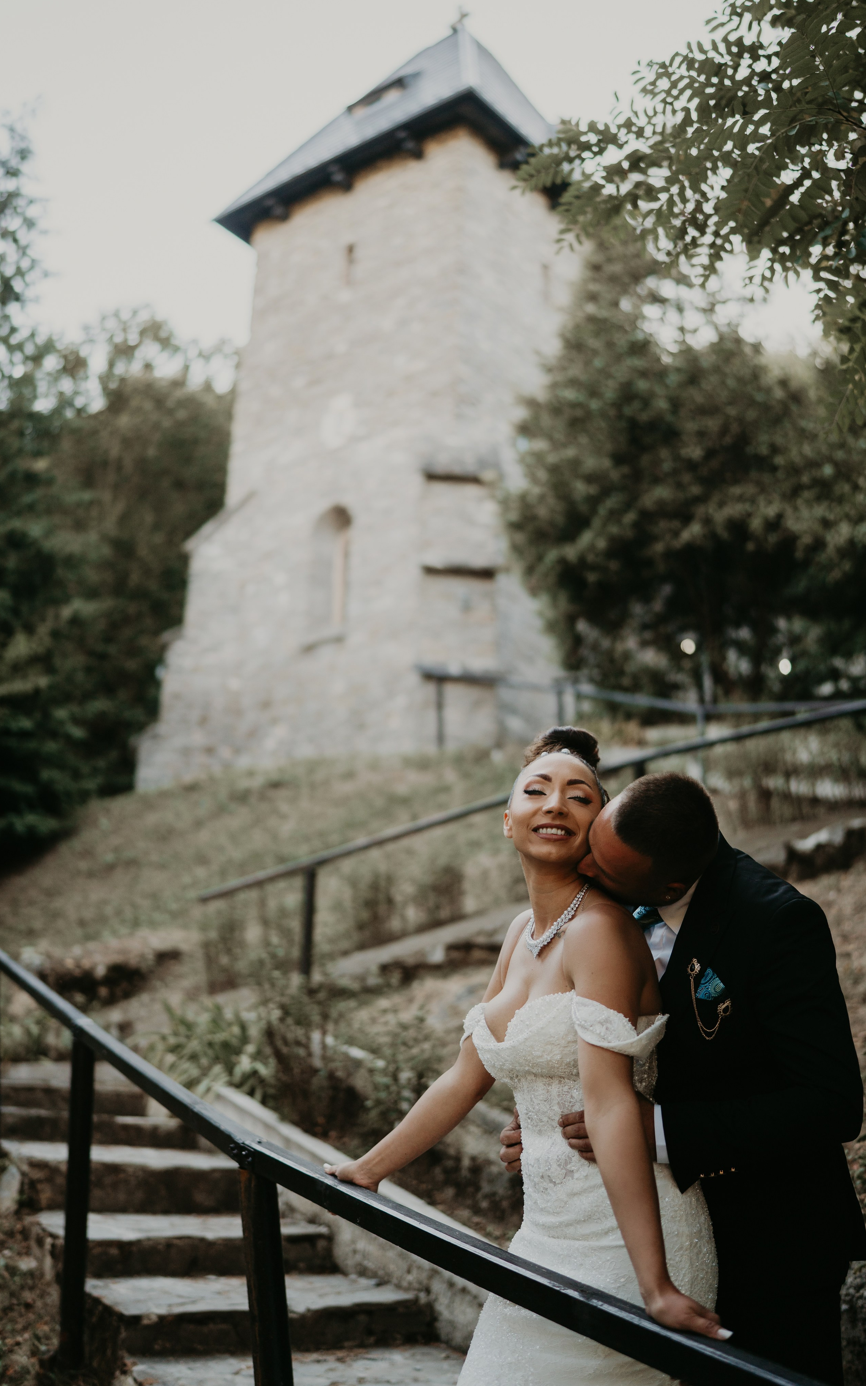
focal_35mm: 36
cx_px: 448
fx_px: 1359
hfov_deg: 35.3
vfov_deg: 54.0
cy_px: 690
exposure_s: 1/1000
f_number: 1.4
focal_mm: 35
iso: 250
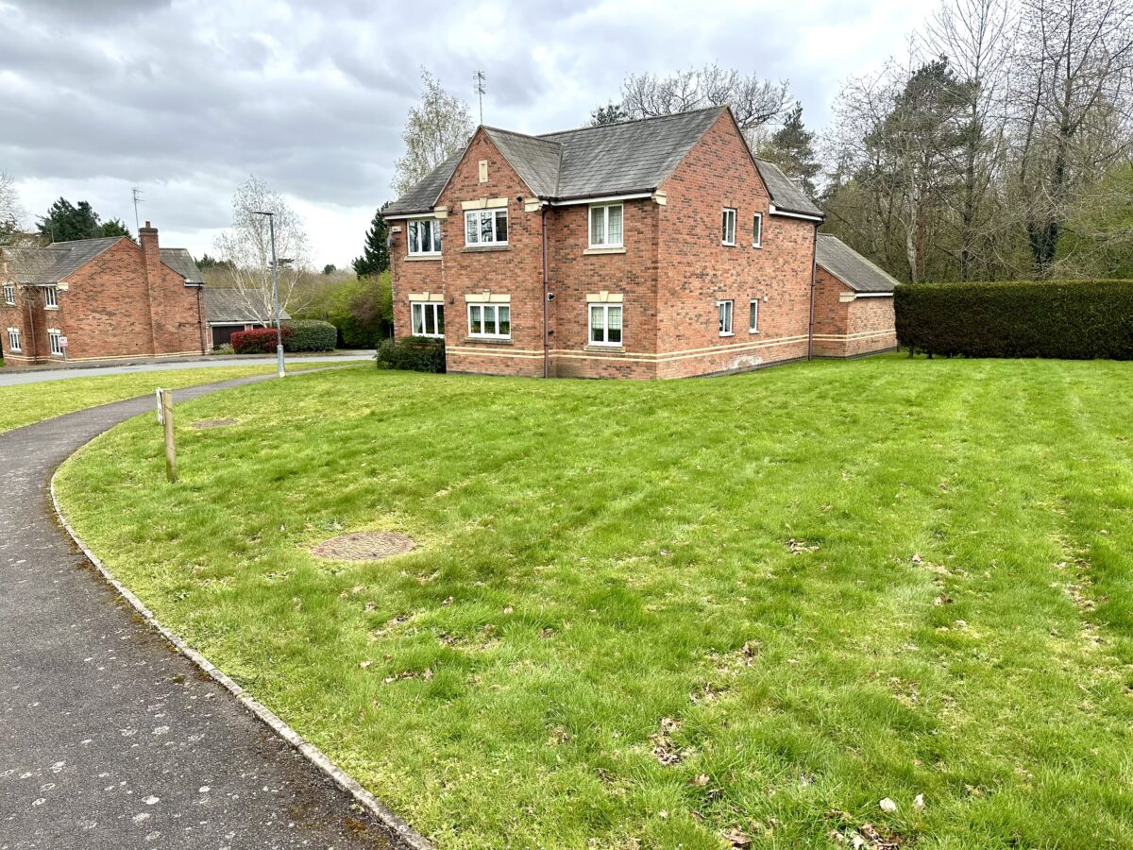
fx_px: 786
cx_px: 566
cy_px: 425
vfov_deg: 56.8
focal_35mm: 24
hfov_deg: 71.6
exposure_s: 1/756
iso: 80
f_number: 1.78
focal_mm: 6.86
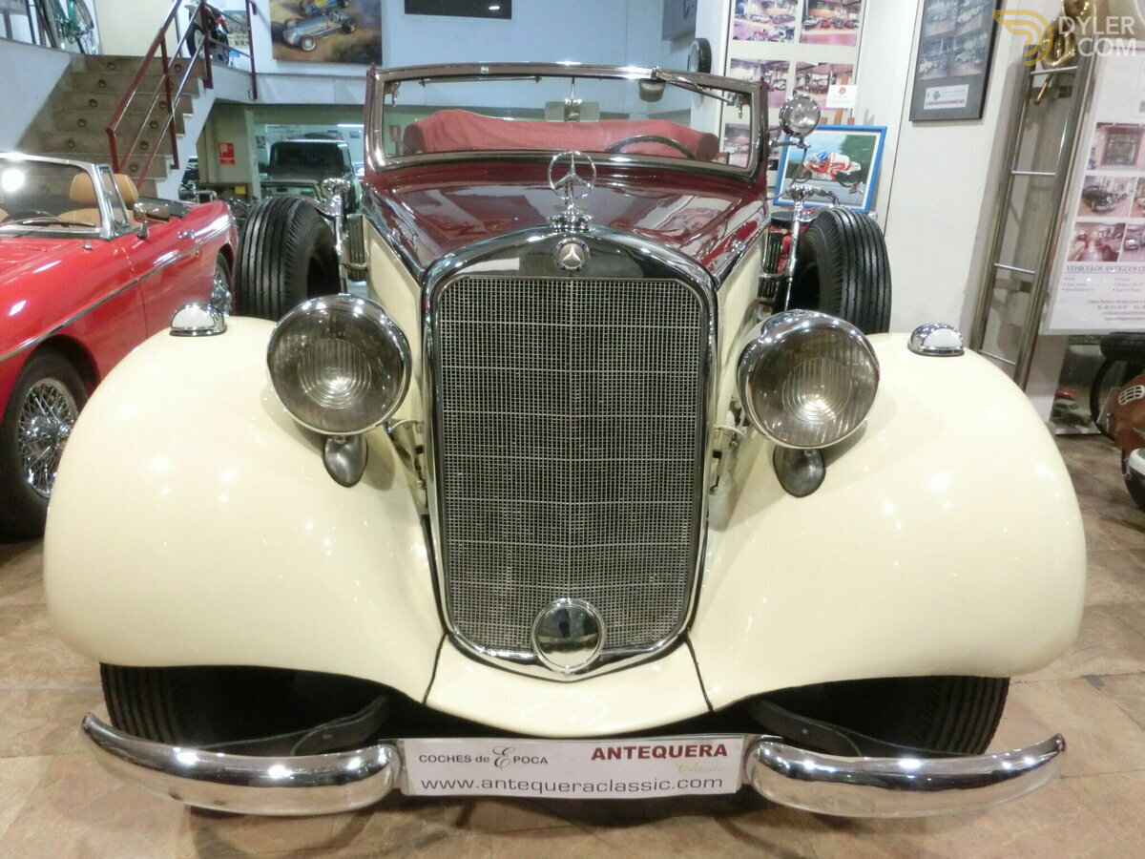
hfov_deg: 71.6
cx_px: 572
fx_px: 794
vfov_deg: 56.8
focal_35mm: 24
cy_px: 430
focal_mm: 4.24
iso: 800
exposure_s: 1/25
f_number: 3
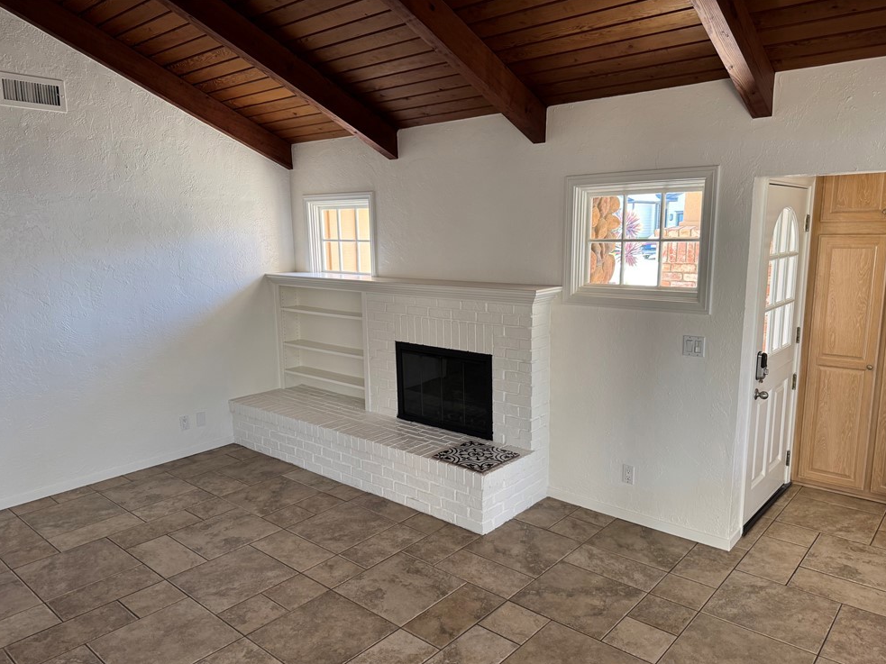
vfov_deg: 54.9
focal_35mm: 25
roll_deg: +0.2
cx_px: 438
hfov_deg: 69.4
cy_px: 342
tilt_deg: -11.1
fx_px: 640
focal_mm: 6.76
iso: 160
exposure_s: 1/120
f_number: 1.78
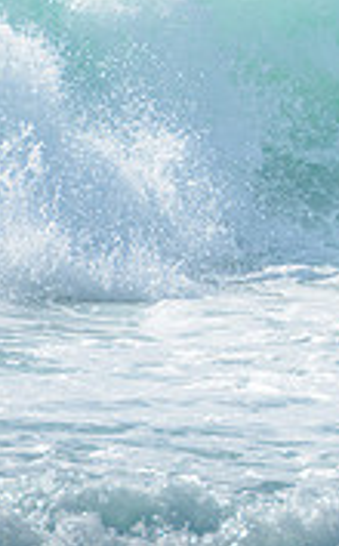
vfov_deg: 1.3
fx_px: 24357
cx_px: 794
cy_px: 83
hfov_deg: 0.8
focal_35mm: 1641
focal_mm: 400
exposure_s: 1/1600
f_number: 9
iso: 200
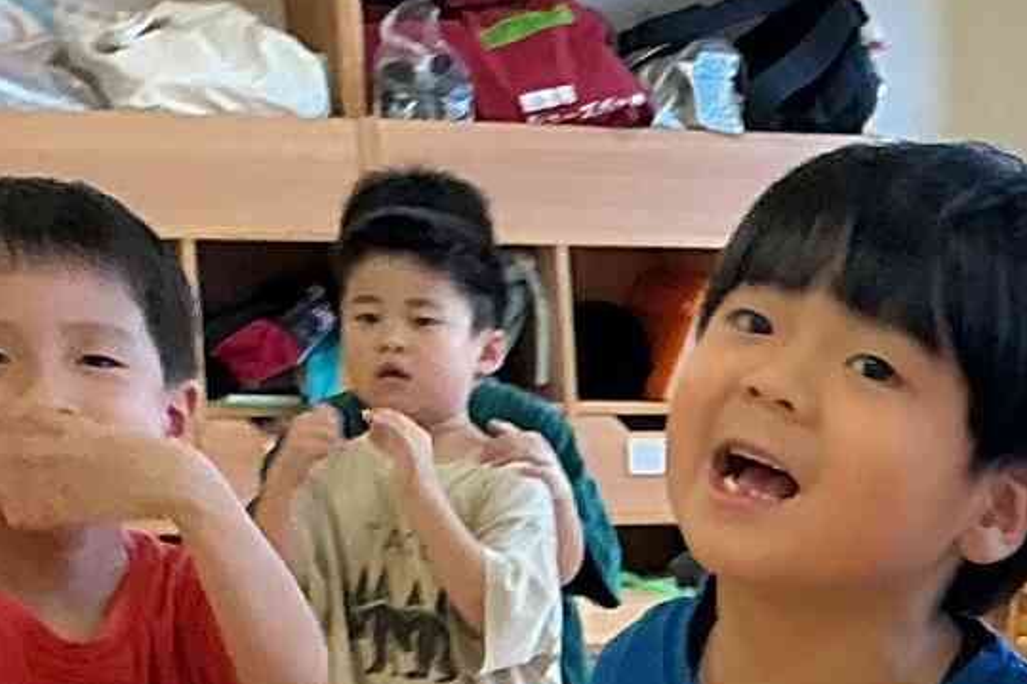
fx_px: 3992
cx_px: 1764
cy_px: 1310
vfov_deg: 9.3
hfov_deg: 13.4
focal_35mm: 140
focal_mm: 3
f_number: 1.8
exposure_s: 1/120
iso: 50
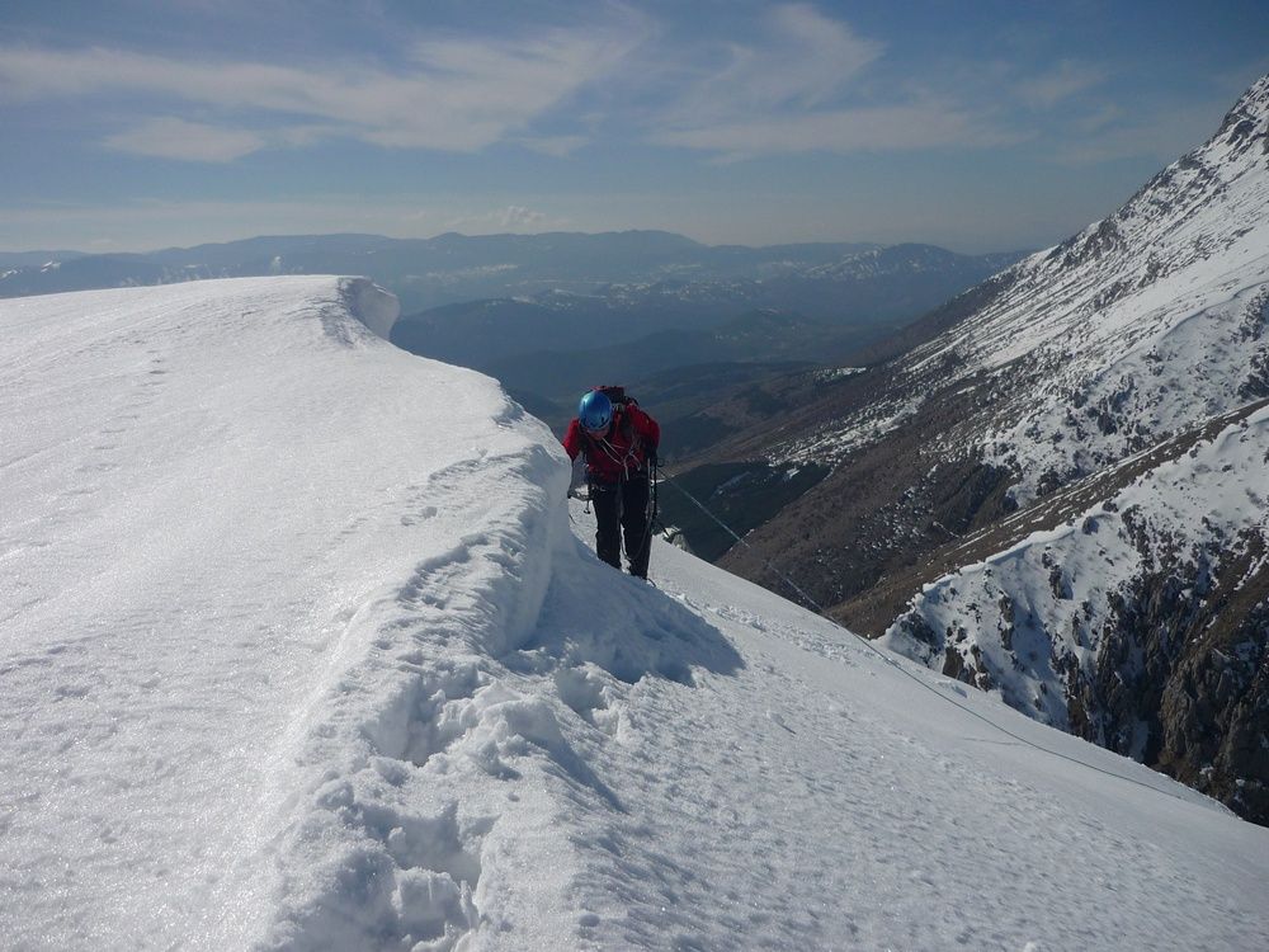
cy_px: 476
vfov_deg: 42.9
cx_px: 634
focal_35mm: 33
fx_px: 1210
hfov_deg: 55.4
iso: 100
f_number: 8
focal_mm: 5.5
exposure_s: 1/800
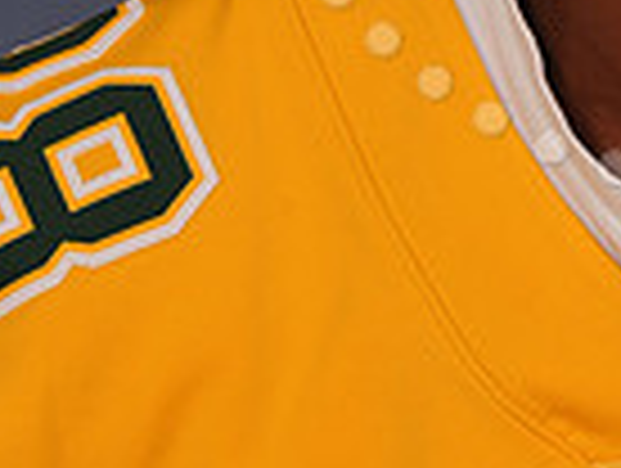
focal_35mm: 685
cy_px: -351
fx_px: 12310
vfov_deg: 2.2
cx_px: 747
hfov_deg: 2.9
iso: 200
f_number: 8
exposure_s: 1/100
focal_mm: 170
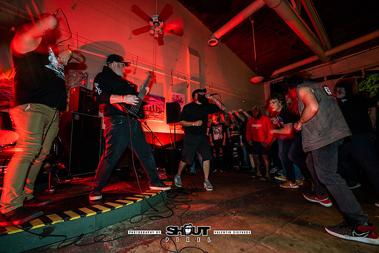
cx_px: 190
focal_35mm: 14
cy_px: 126
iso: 320
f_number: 2.8
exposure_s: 1/10
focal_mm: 14
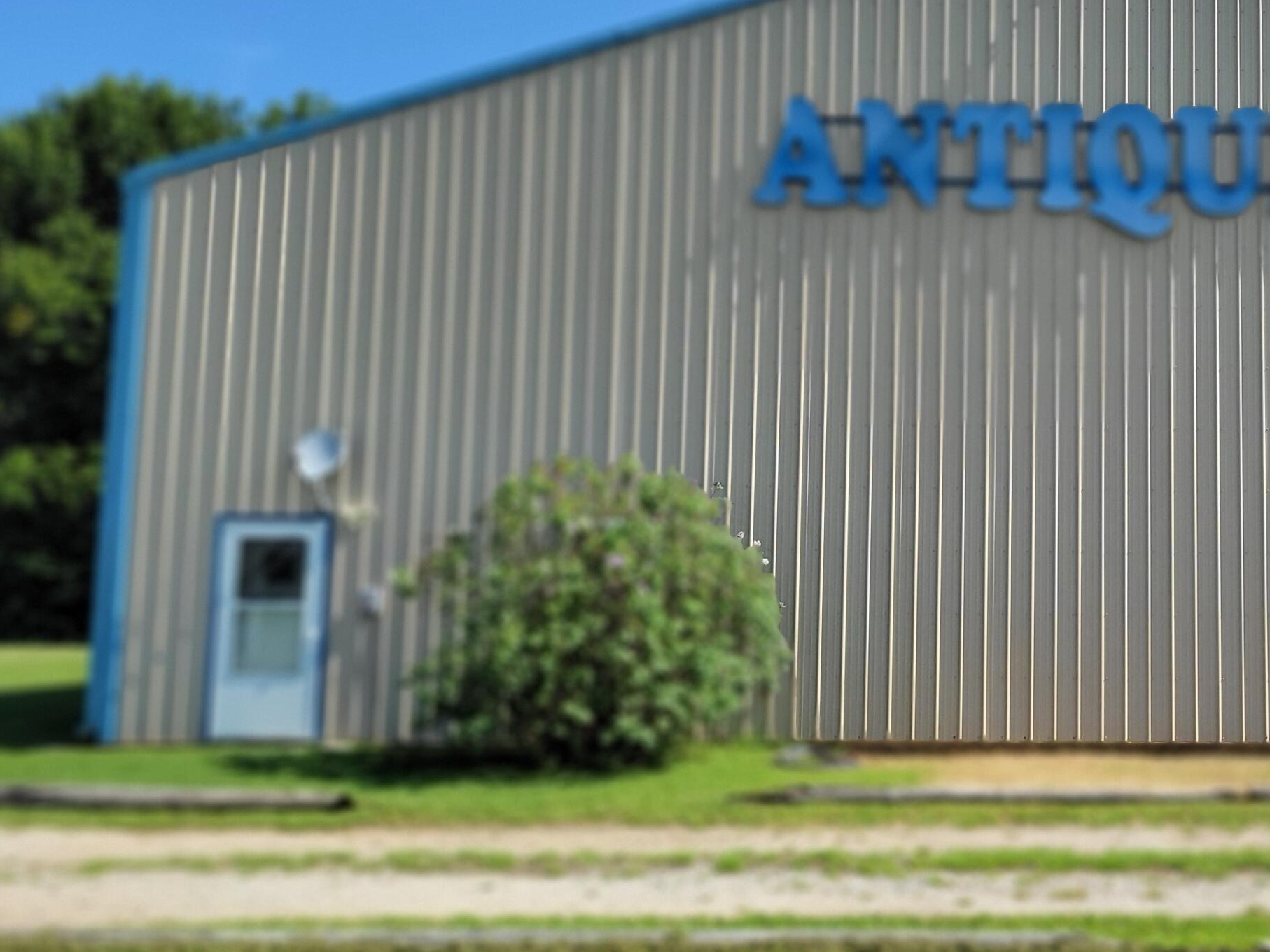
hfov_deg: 41.7
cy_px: 386
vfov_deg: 33.5
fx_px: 1577
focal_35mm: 43
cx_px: 1044
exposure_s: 1/1785
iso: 40
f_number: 1.8
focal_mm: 5.4
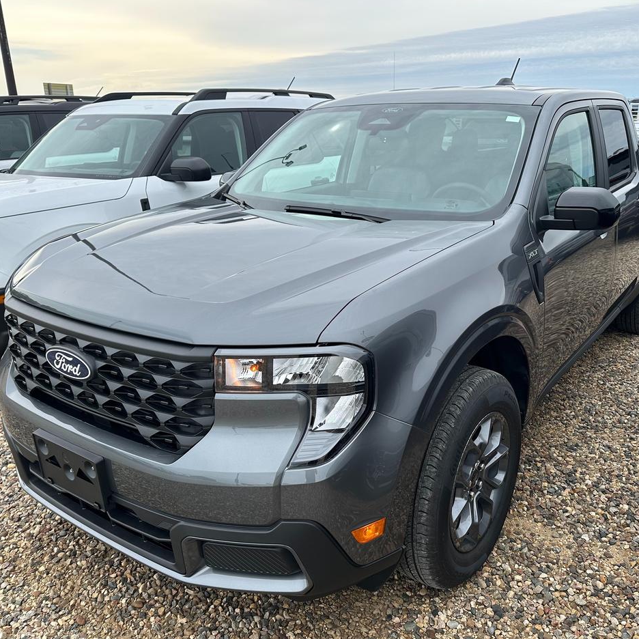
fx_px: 606
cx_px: 369
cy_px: 324
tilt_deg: -18.9
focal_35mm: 29
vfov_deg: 55.6
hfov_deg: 55.4
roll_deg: +0.8
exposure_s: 1/1541
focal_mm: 6.86
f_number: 1.78
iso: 80
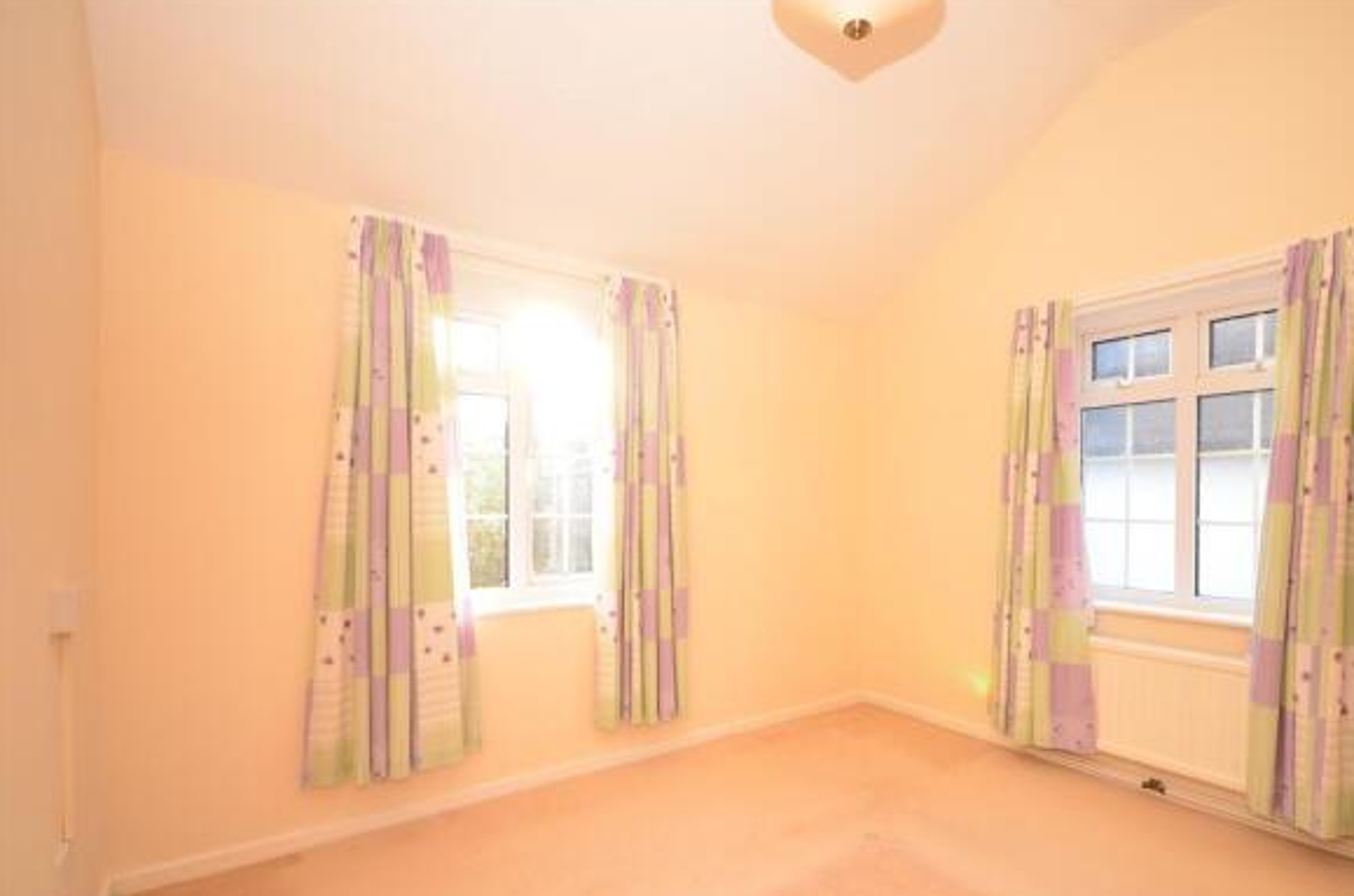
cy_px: 498
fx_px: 638
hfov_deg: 92.9
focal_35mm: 17
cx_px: 762
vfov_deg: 69.9
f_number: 5
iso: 200
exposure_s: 1/20
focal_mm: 10
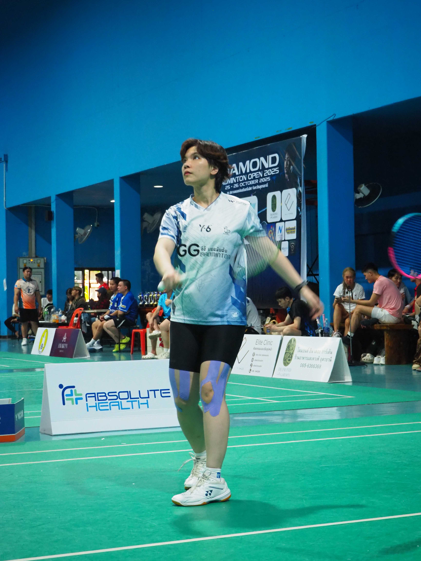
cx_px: 210
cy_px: 280
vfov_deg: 27.0
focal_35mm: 72
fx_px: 1168
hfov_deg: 20.4
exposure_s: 1/80
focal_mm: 36
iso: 4000
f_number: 5.5
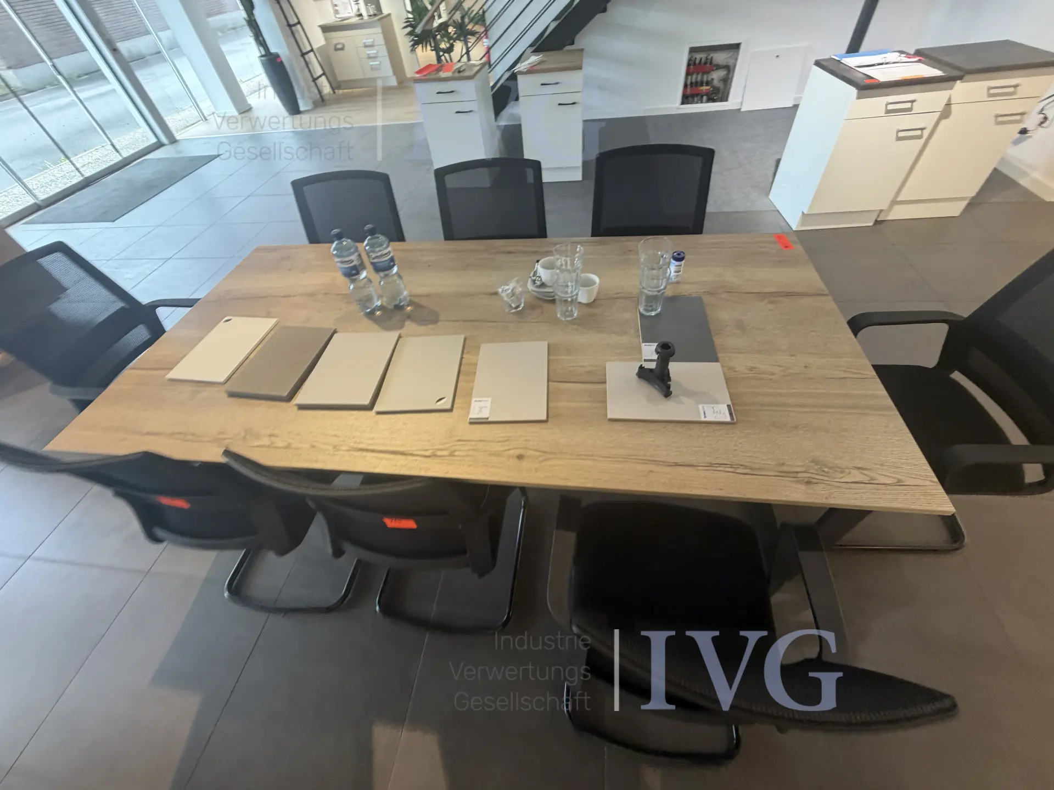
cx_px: 527
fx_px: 426
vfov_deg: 85.7
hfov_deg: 102.1
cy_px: 395
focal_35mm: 14
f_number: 2.2
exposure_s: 1/50
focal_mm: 2.22
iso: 200
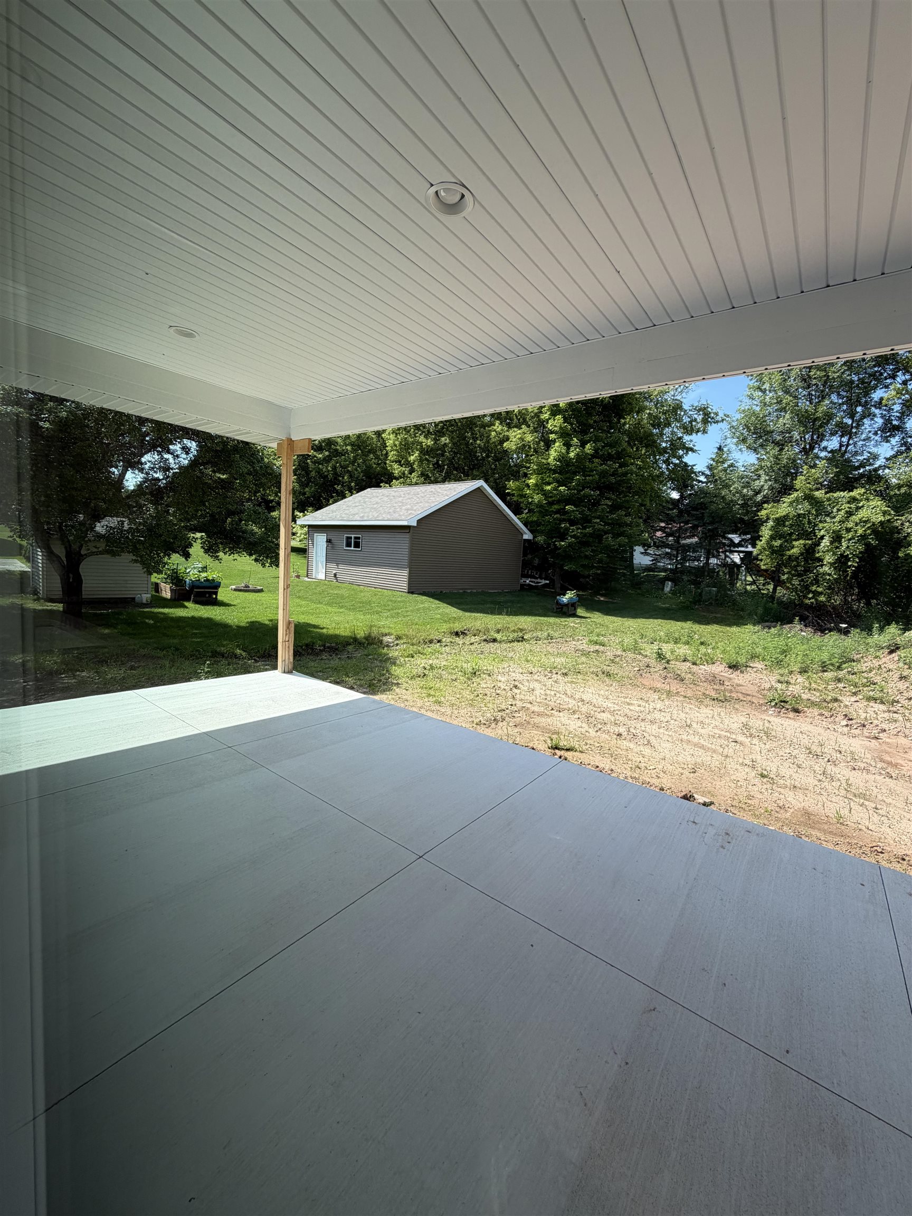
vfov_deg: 102.1
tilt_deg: -5.4
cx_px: 456
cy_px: 608
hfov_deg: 85.7
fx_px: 492
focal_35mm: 14
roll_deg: -3.6
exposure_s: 1/502
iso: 50
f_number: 2.2
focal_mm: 2.22
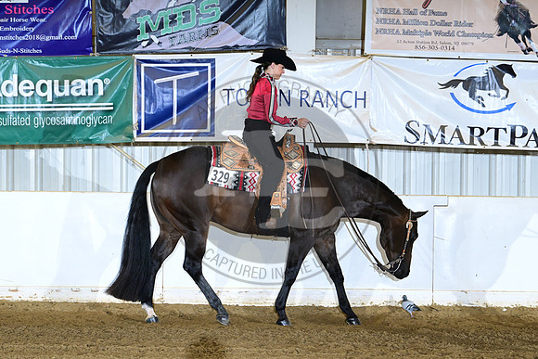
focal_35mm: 160
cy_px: 180
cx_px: 269
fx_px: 2392
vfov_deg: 8.6
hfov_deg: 12.8
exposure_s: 1/200
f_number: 6.3
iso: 5000
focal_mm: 160
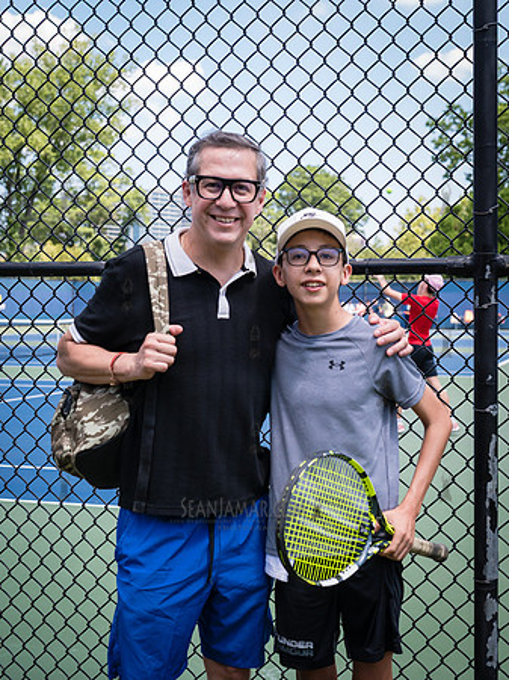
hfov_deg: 26.8
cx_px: 265
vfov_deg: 35.3
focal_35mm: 54
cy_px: 314
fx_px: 1069
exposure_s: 1/1250
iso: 500
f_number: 4
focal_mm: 35
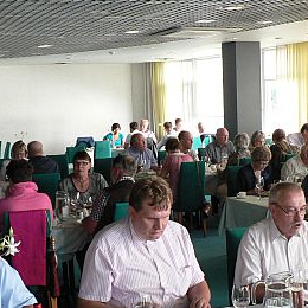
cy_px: 216
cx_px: 187
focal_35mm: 65
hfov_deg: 26.4
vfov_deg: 26.3
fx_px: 654
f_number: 3.2
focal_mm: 6
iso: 200
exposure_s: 1/60
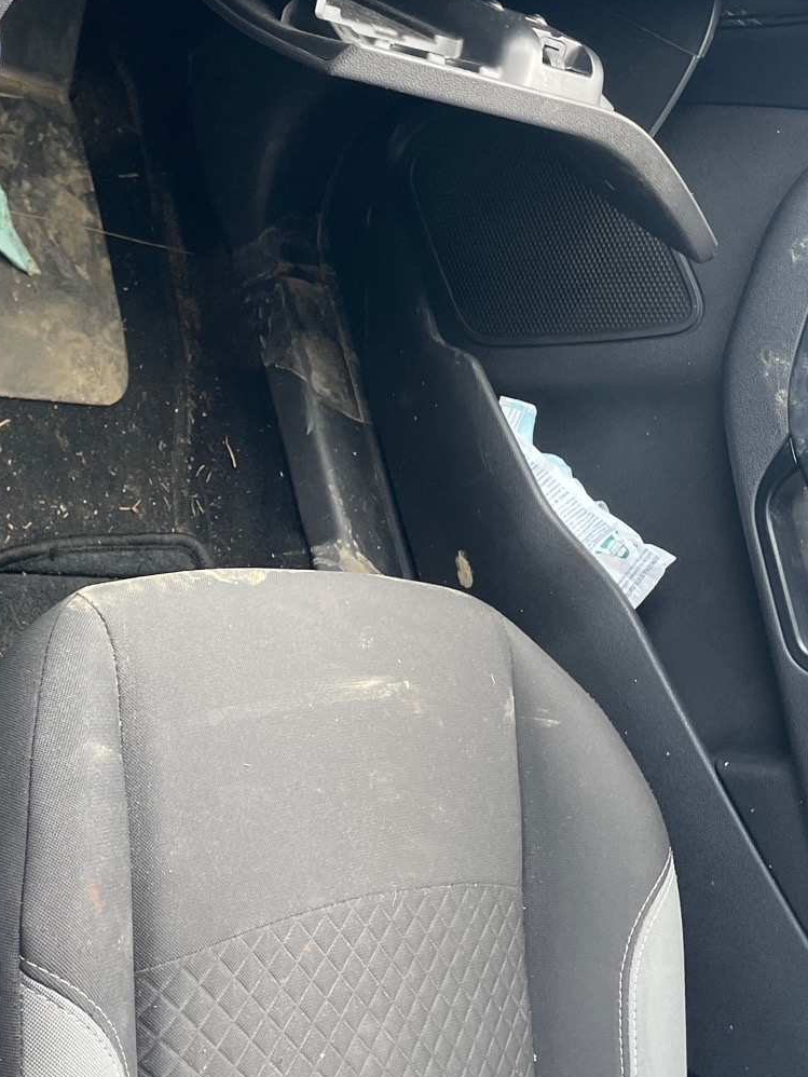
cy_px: 452
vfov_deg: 38.1
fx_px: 1555
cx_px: 162
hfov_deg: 28.5
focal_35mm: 50
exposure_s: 1/112
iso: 125
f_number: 1.6
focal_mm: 4.2
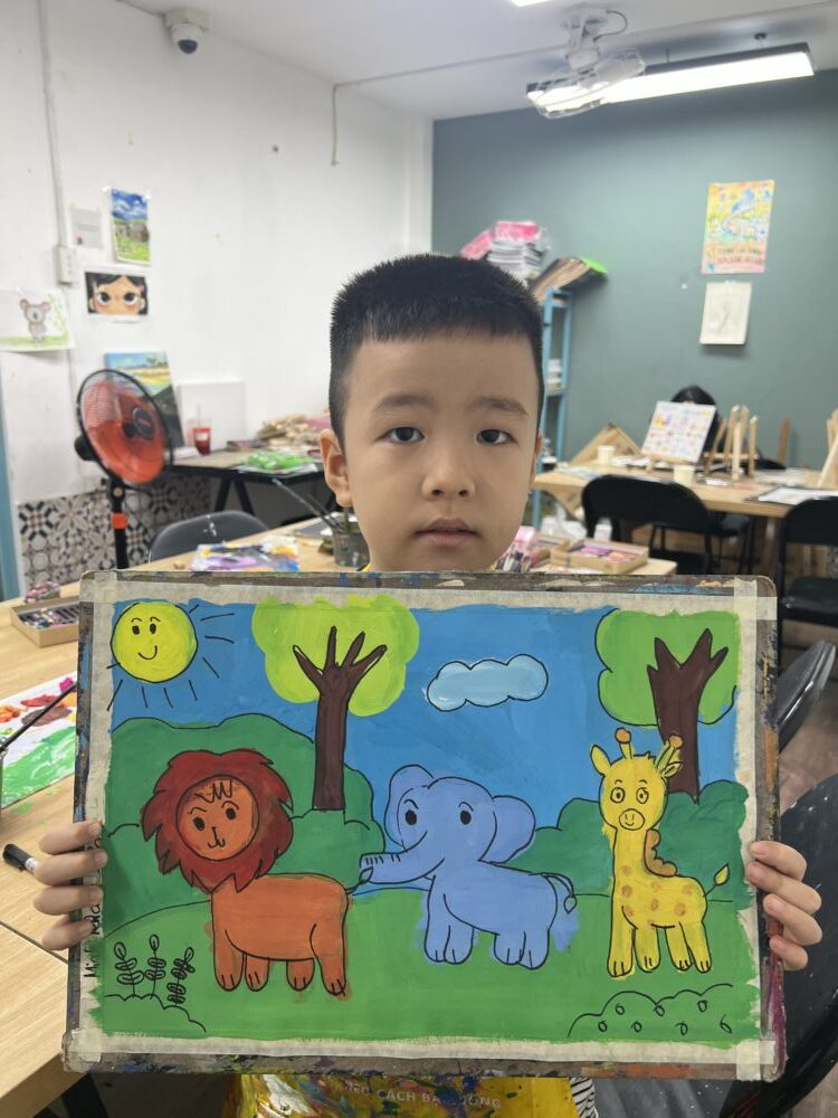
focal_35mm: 26
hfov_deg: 53.1
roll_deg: +0.3
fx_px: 839
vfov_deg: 67.3
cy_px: 559
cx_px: 419
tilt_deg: -13.7
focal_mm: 5.7
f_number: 1.5
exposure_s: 1/100
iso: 80
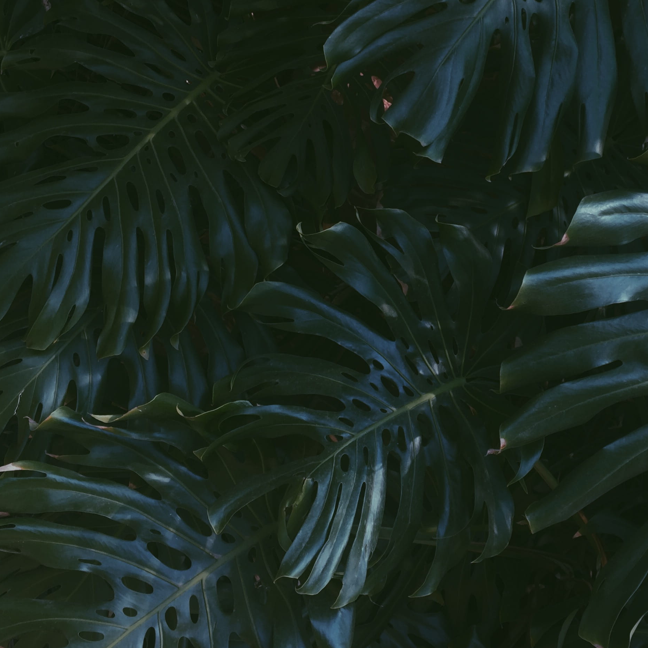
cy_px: 256
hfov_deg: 36.9
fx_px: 953
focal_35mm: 45
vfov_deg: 37.4
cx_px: 465
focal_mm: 4.15
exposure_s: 1/126
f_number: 2.2
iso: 32
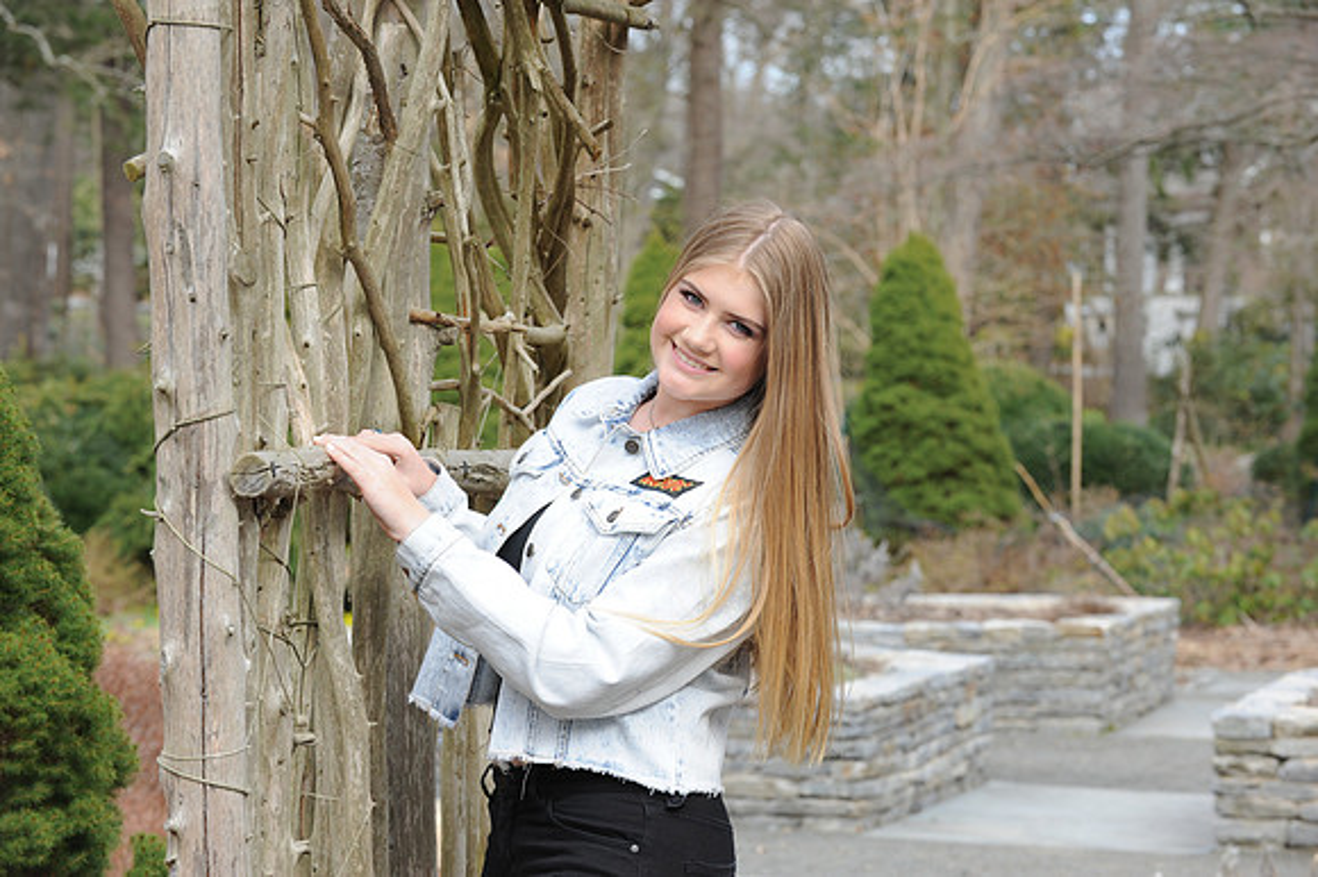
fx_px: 4244
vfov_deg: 11.8
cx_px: 659
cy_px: 438
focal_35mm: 116
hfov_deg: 17.7
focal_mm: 116
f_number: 11
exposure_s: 1/125
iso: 400
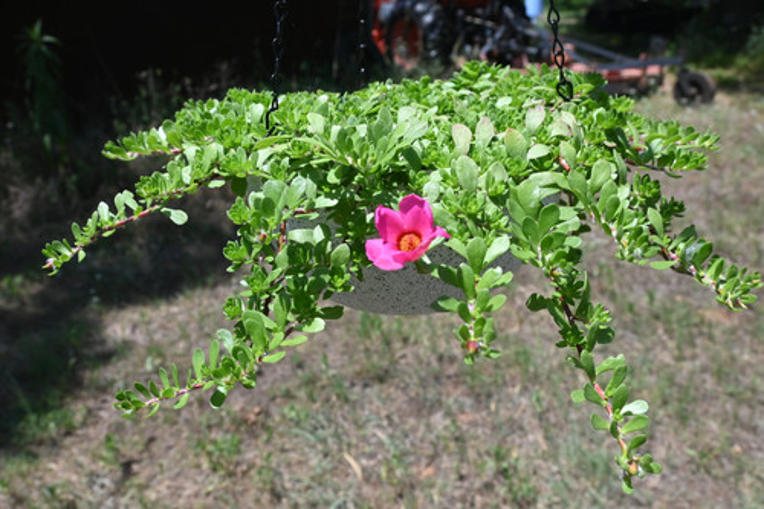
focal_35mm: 31
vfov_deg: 42.6
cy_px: 254
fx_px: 652
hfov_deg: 60.7
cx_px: 382
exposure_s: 1/320
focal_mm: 20.5
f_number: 6.3
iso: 100
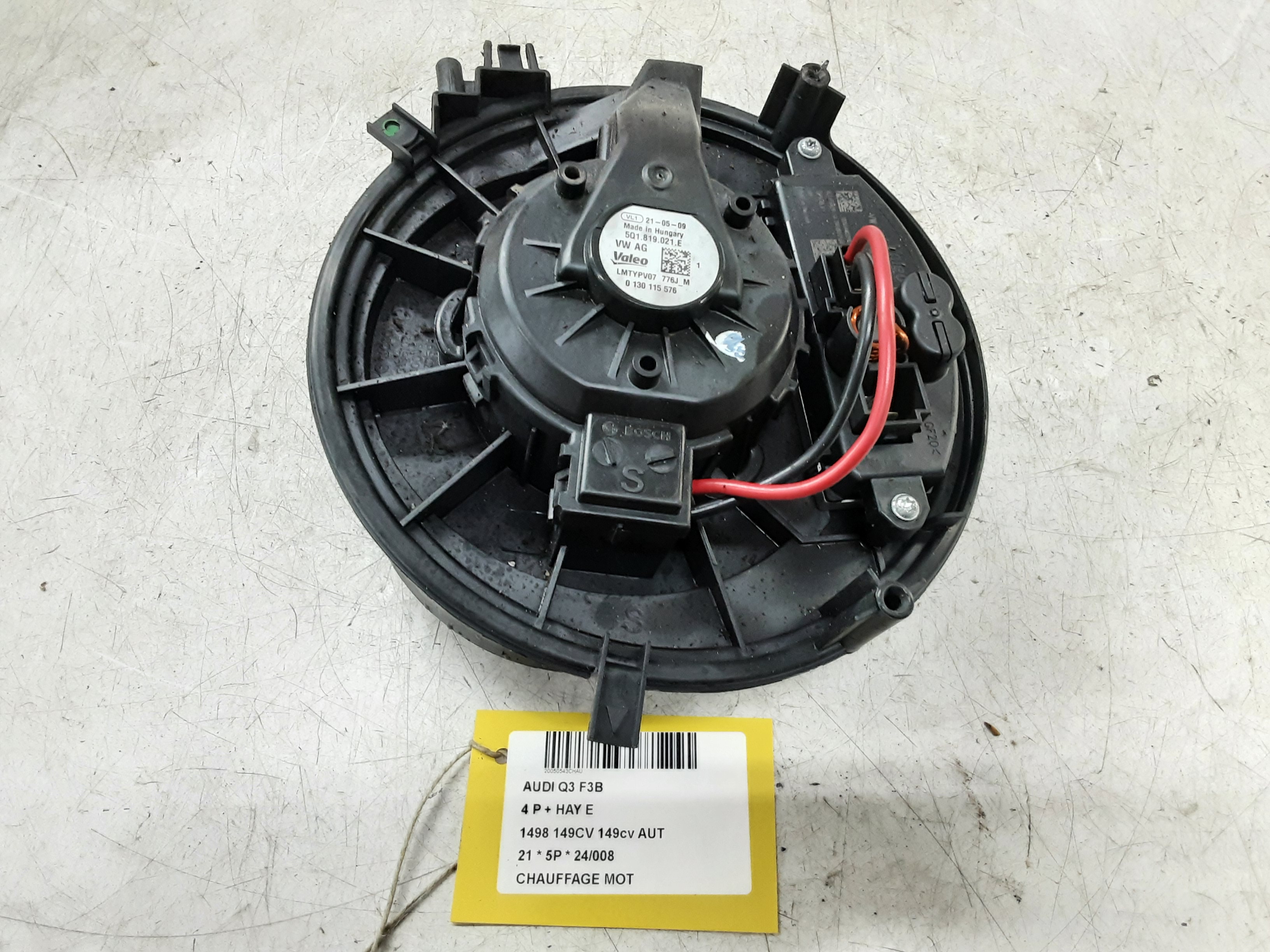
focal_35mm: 27
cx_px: 635
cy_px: 476
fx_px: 991
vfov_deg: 51.4
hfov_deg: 65.3
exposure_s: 1/50
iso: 160
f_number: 1.9
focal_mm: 2.91
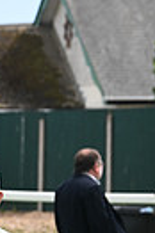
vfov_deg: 3.6
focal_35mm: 577
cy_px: 253
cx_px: -337
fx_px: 3736
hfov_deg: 2.3
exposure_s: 1/1250
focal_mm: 130
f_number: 5.6
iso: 400
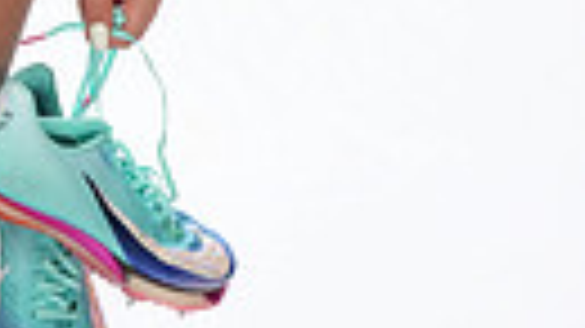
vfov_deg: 6.5
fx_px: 2698
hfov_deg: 12.2
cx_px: -76
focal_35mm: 174
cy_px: -584
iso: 800
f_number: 6.3
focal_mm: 48
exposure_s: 1/250
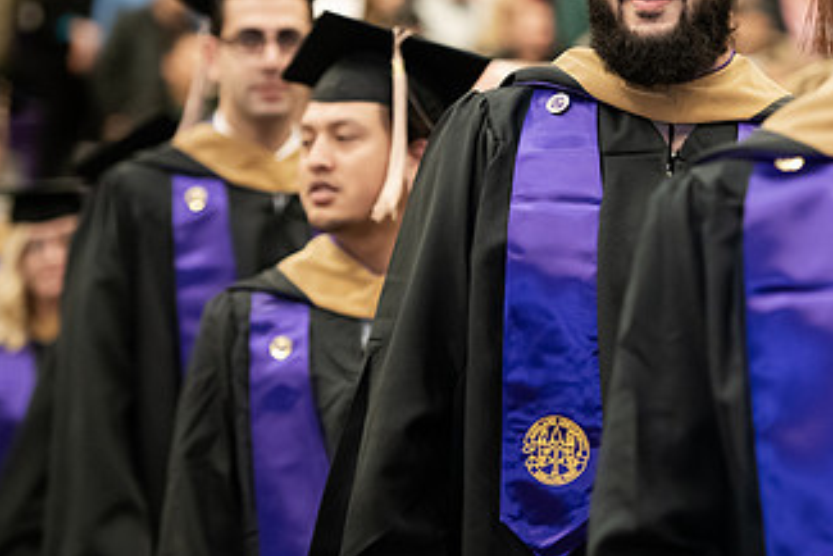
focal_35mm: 223
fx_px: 5162
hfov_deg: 9.2
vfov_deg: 6.2
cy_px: 83
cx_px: 677
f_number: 3.2
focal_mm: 125
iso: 2500
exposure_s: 1/200
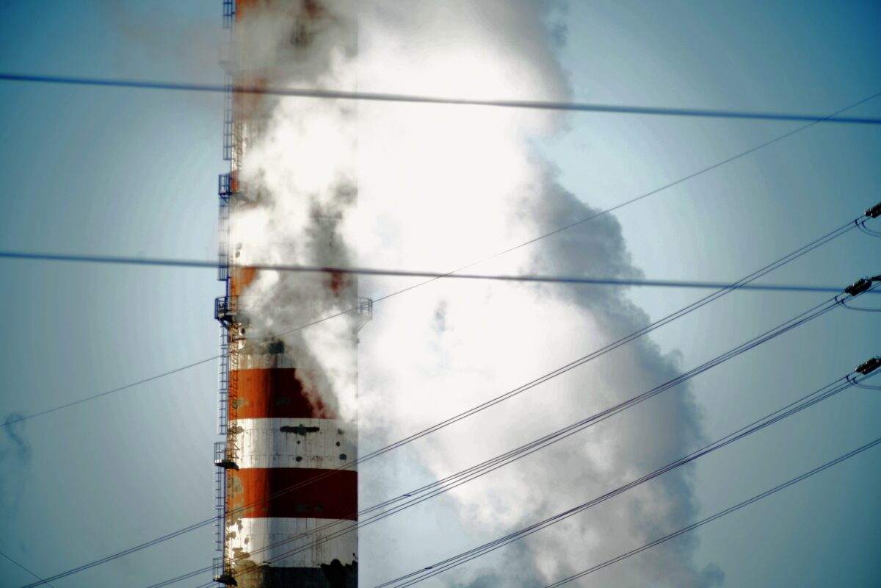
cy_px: 294
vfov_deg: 2.3
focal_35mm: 600
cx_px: 440
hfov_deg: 3.4
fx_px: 14682
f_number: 16
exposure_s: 1/640
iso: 400
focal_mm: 600
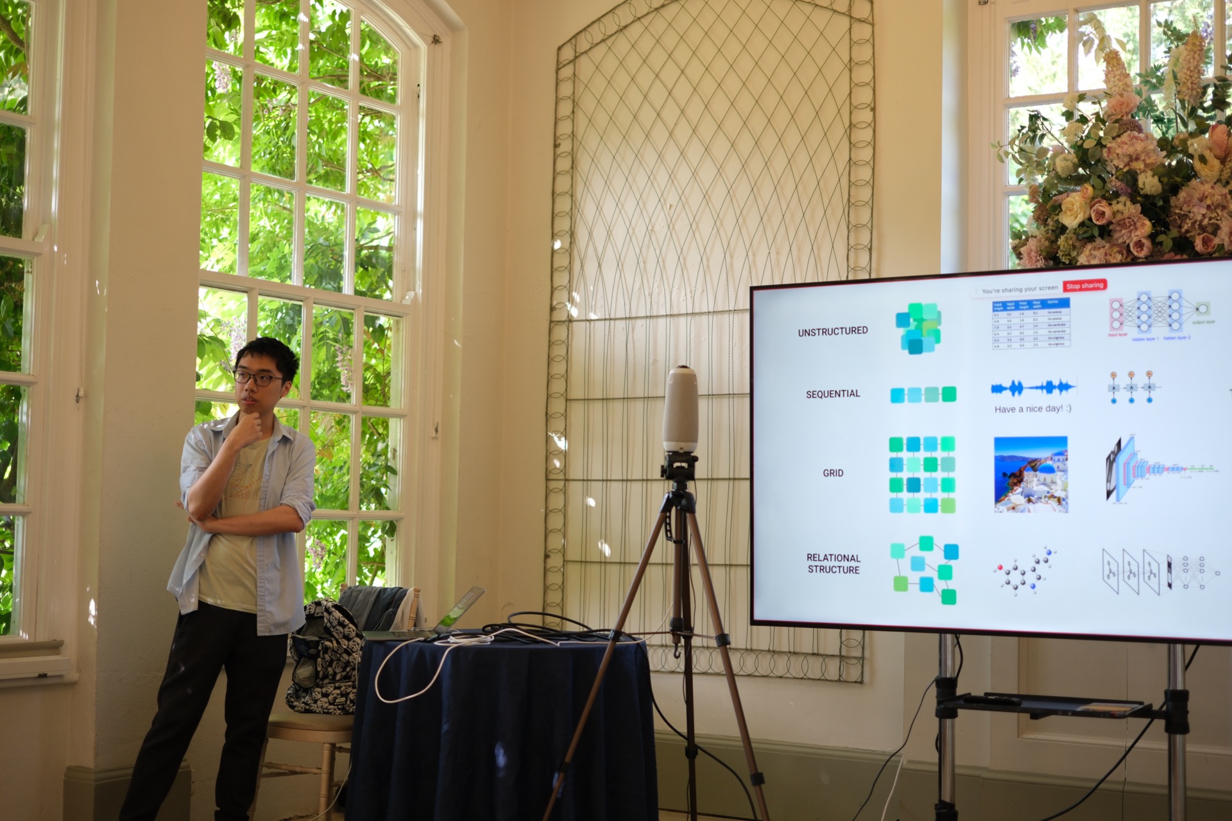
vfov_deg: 27.0
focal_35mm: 50
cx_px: 616
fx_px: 1711
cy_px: 410
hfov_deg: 39.6
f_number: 1.4
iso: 200
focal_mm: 33
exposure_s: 1/250
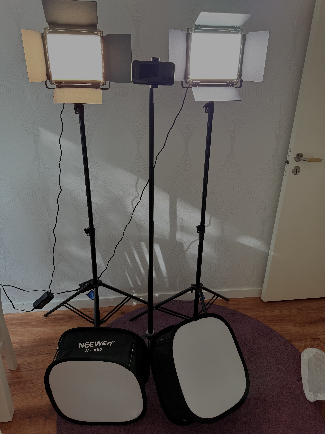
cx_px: 162
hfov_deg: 56.8
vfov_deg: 71.6
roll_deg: -2.4
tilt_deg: -24.0
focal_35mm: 24
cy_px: 217
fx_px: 300
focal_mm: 6.76
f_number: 1.78
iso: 100
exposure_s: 1/159
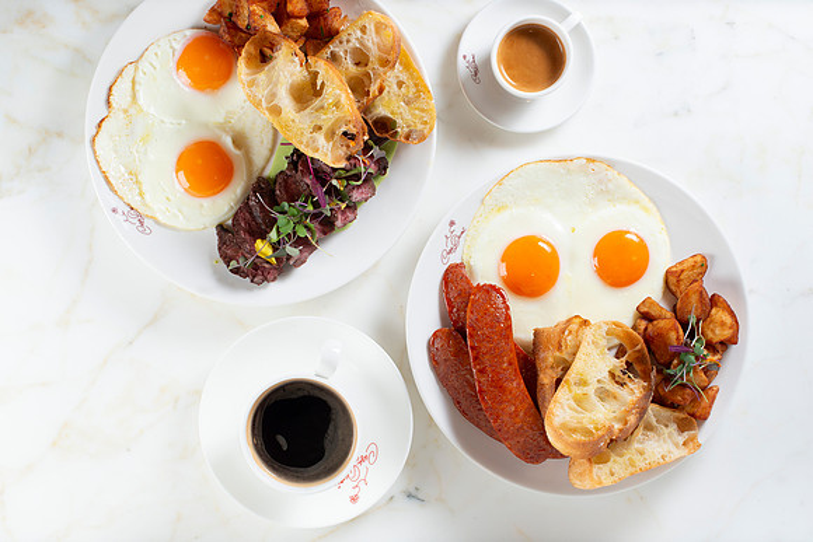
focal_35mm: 60
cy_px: 223
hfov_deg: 33.4
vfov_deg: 22.6
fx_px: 1354
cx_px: 378
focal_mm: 50
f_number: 5.6
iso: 200
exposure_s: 1/250
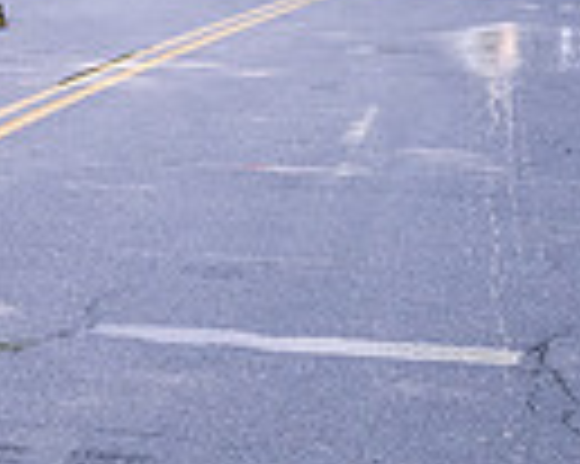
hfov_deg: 11.5
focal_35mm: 165
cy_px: -185
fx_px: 2830
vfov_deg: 9.2
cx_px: -50
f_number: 7.1
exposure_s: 1/640
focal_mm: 31.5
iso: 1000
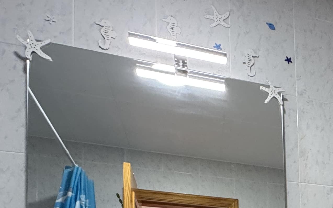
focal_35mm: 47
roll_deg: +3.8
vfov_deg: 21.9
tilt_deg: +4.3
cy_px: 326
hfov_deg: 35.1
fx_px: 427
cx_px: 385
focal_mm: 2.22
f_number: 2.2
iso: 250
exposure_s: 1/100
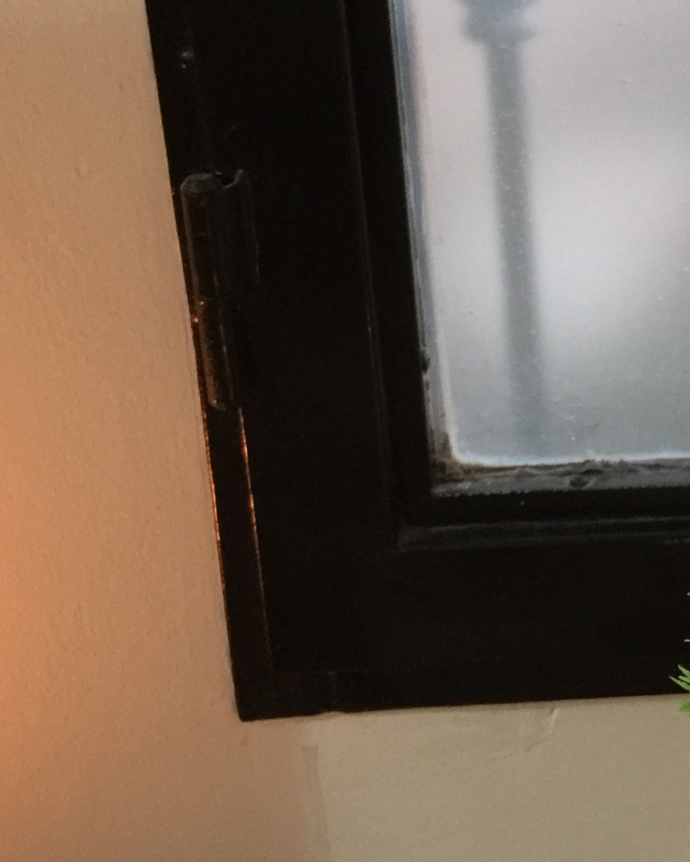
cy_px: 330
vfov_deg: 25.3
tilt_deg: -19.0
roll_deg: +2.0
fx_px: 1914
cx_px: 787
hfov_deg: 19.4
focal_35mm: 75
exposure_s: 1/8
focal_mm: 4.15
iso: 125
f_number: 2.2
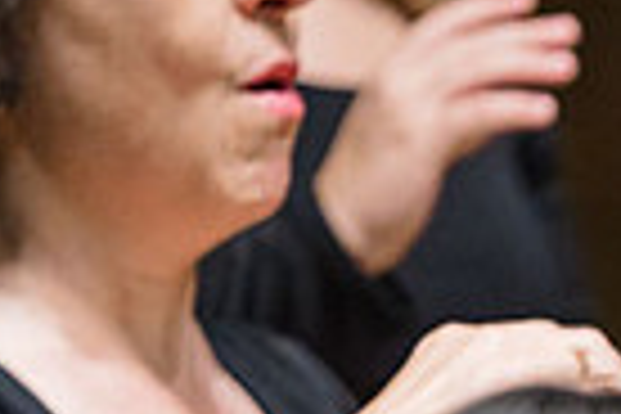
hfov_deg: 2.4
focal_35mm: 840
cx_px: 1197
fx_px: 14489
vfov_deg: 1.6
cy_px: 835
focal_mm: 200
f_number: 4.5
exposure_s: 1/320
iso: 1600
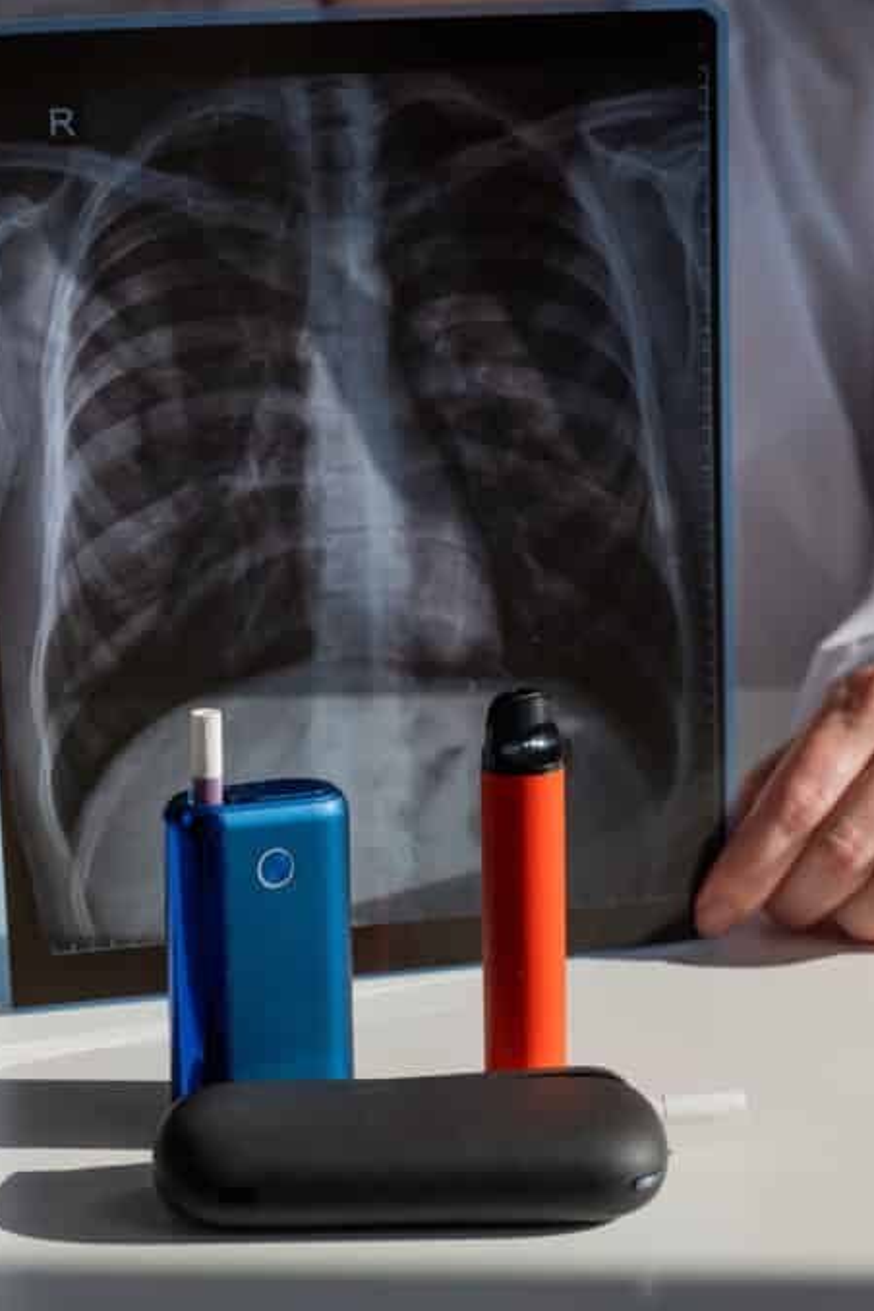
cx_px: 420
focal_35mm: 92
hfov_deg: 14.9
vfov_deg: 22.1
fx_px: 3350
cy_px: 655
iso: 200
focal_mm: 61
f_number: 6.3
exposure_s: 1/640
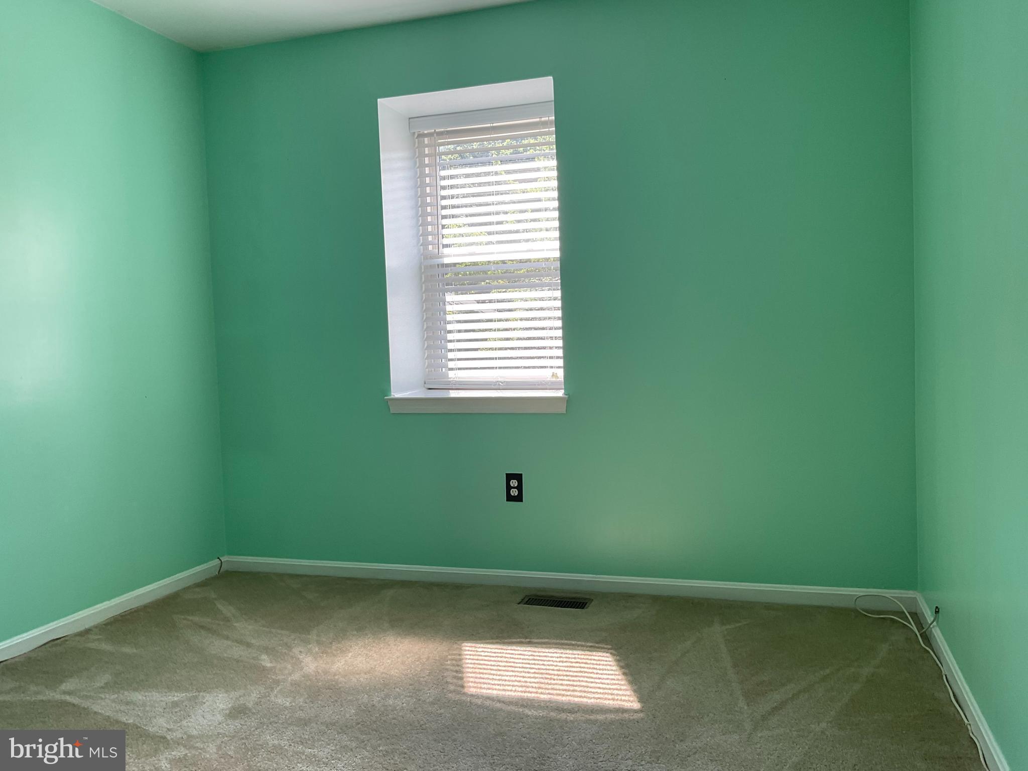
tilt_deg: -3.6
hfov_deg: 61.7
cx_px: 514
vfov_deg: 48.2
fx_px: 861
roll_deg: +1.6
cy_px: 386
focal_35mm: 29
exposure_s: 1/120
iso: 20
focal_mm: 3
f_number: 1.8
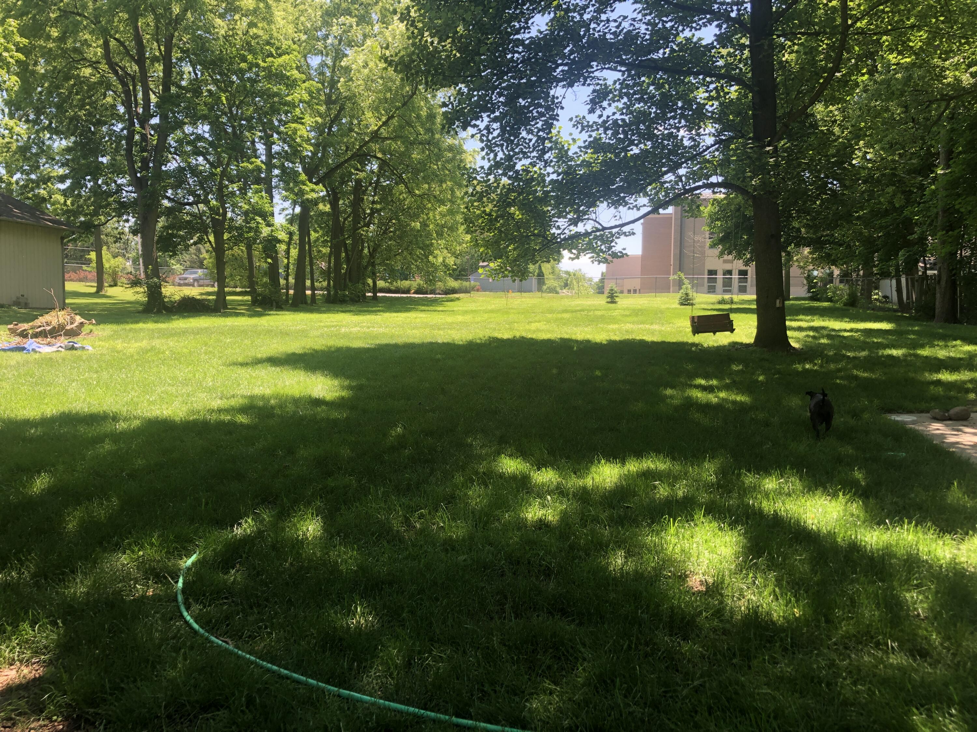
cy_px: 366
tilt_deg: -2.4
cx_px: 488
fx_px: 790
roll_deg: -0.6
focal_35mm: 28
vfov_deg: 49.7
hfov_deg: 63.4
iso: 20
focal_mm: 3.99
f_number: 1.8
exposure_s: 1/244
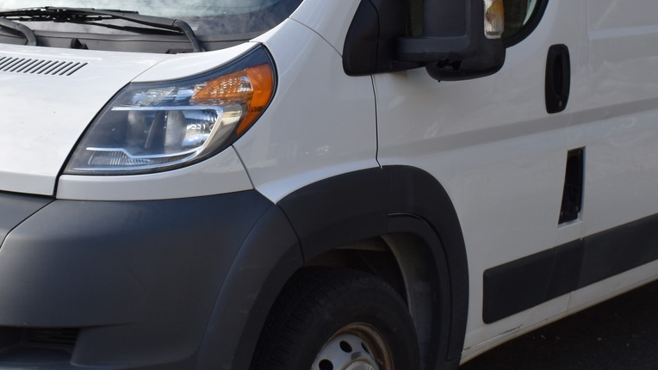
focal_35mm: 79
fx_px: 1379
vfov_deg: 15.3
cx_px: 320
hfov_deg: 26.8
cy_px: 105
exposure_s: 1/250
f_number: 8
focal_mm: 24
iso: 180
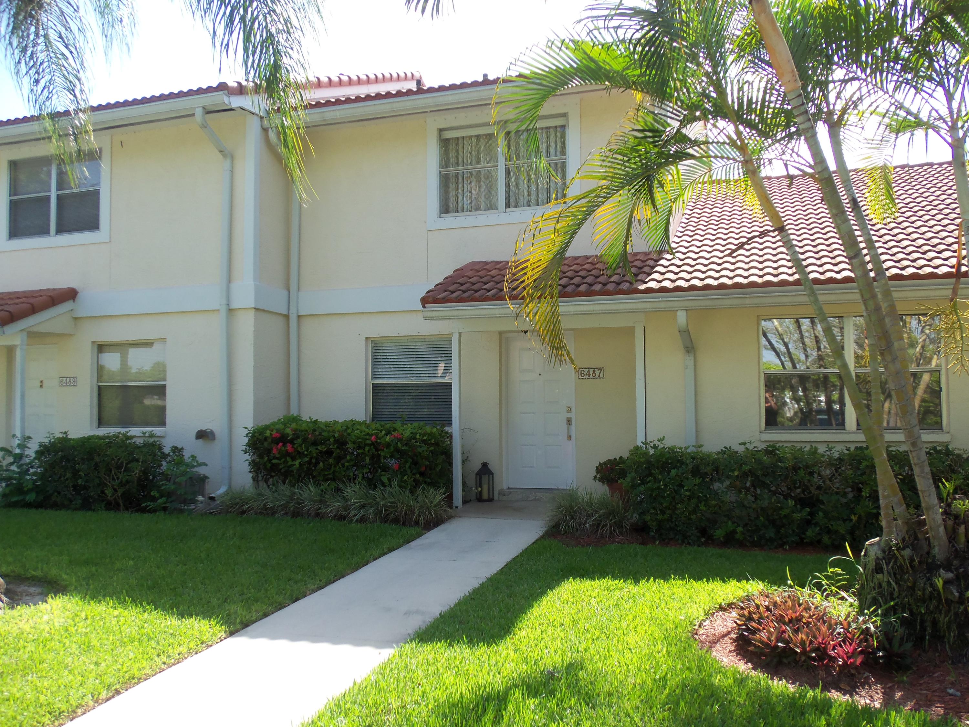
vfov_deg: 48.2
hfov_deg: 61.7
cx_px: 484
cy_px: 364
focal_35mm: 29
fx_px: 812
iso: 80
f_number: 3.4
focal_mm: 5.2
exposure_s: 1/250
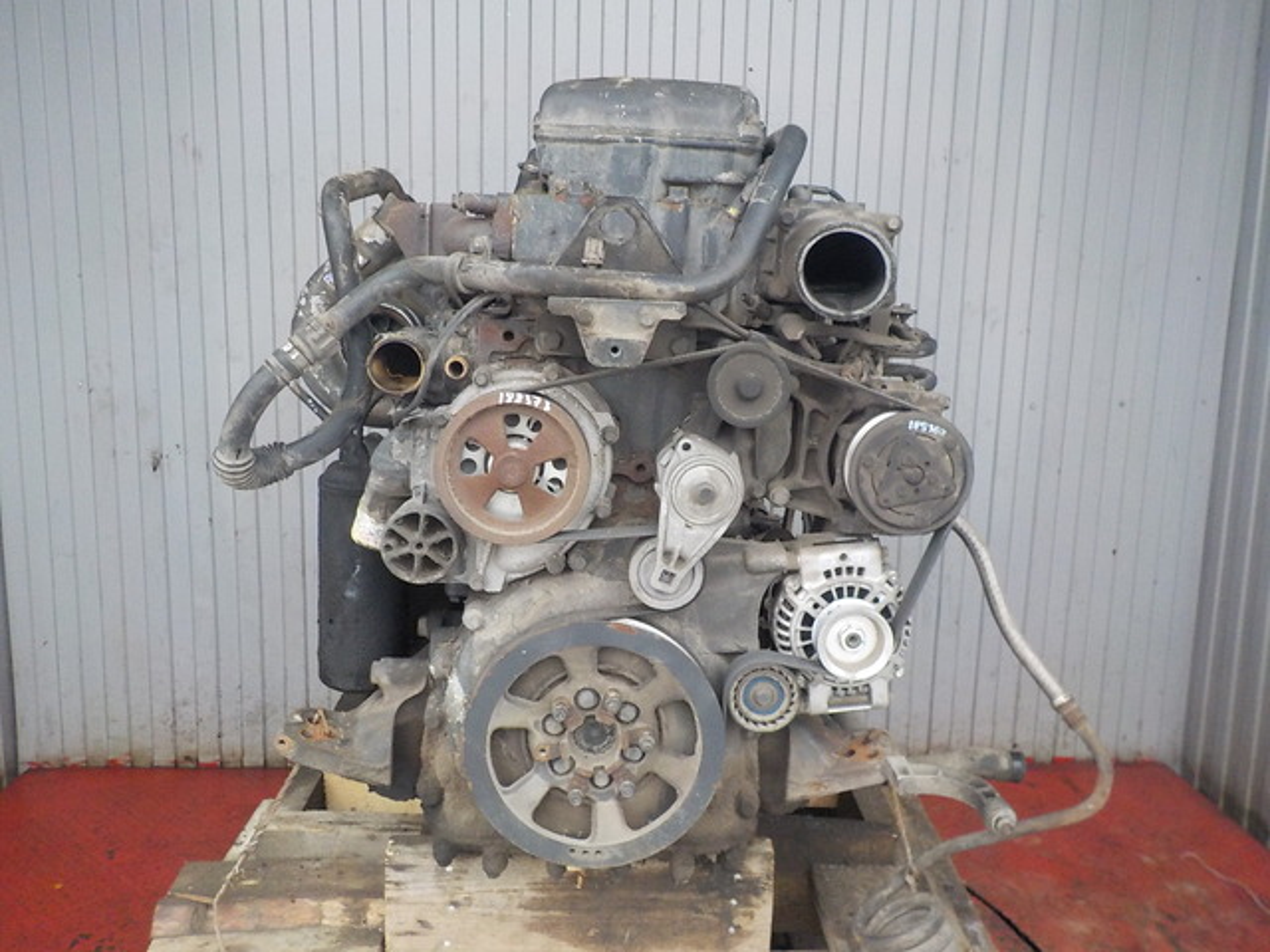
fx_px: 1101
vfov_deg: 46.8
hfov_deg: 60.0
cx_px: 635
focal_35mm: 30
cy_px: 476
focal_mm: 4.1
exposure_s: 1/30
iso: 400
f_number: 3.3
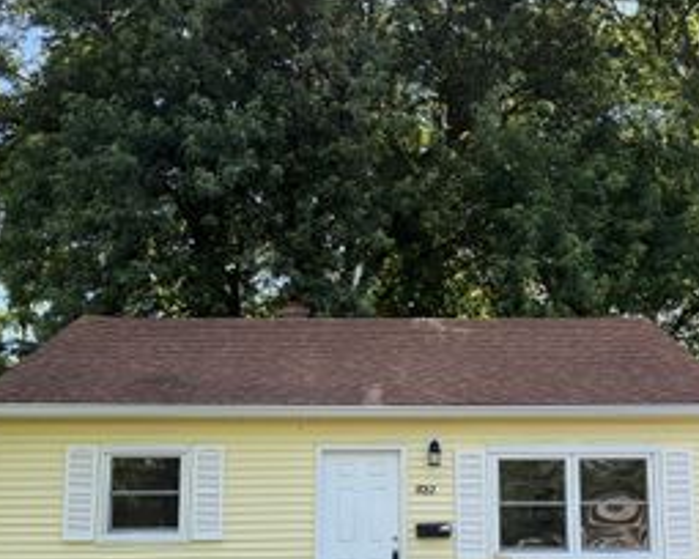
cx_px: 403
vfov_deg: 32.0
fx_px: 952
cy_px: 440
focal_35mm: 46
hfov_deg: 40.2
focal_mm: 6.76
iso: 100
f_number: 1.78
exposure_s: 1/888
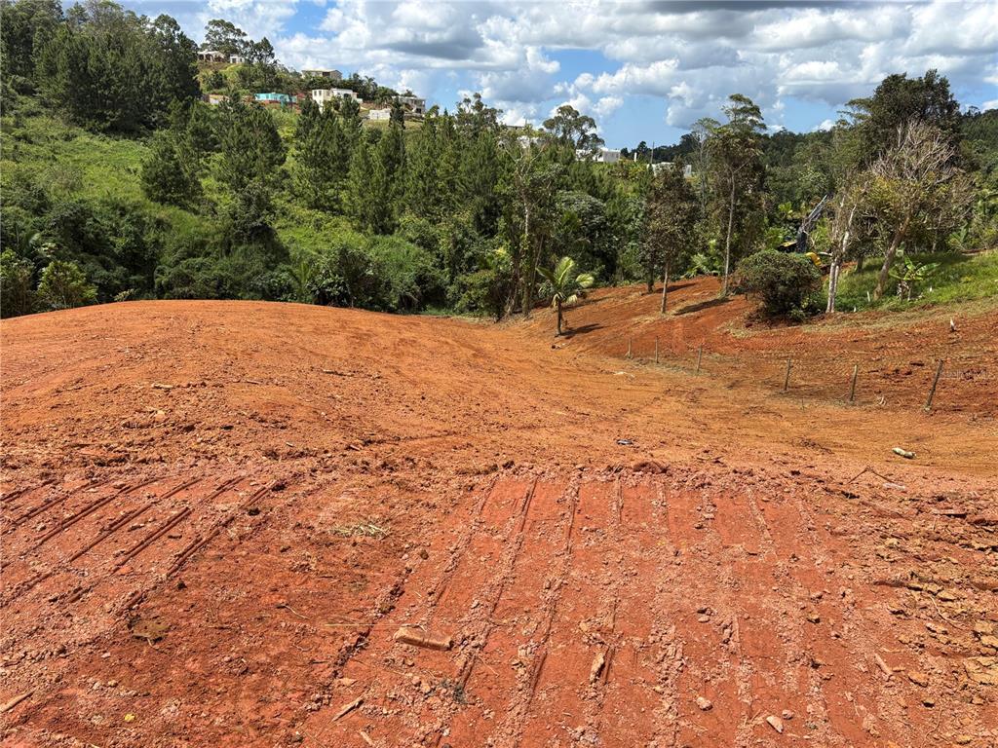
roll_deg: -1.9
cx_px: 499
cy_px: 374
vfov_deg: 53.1
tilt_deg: -17.6
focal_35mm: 26
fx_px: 750
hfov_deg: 67.3
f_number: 1.6
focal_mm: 5.96
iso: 50
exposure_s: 1/3205
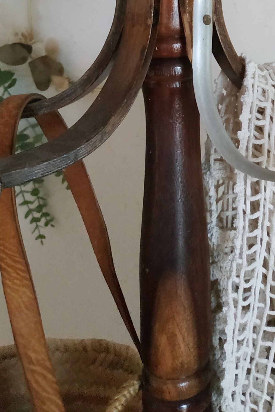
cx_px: 271
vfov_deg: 32.1
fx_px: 641
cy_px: -24
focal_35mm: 56
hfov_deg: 23.3
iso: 1250
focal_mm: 3.94
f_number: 1.9
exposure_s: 1/20
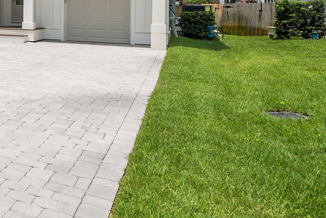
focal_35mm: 46
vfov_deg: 27.6
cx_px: -207
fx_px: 417
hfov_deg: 25.6
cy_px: 1
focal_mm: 13
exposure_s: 1/160
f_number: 7.1
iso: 40
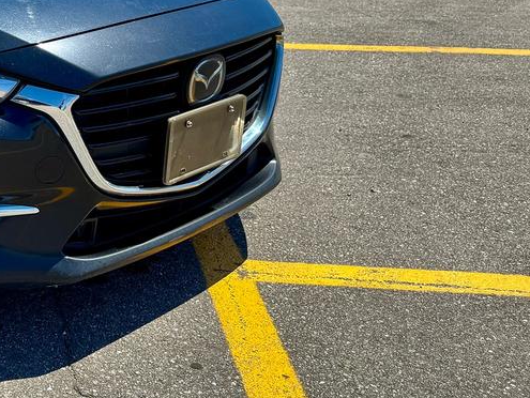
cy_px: 48
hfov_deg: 27.6
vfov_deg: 23.1
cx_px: -96
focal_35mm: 62
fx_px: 950
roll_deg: +2.9
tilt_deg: -11.8
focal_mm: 6.76
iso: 80
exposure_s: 1/2252
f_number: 1.78
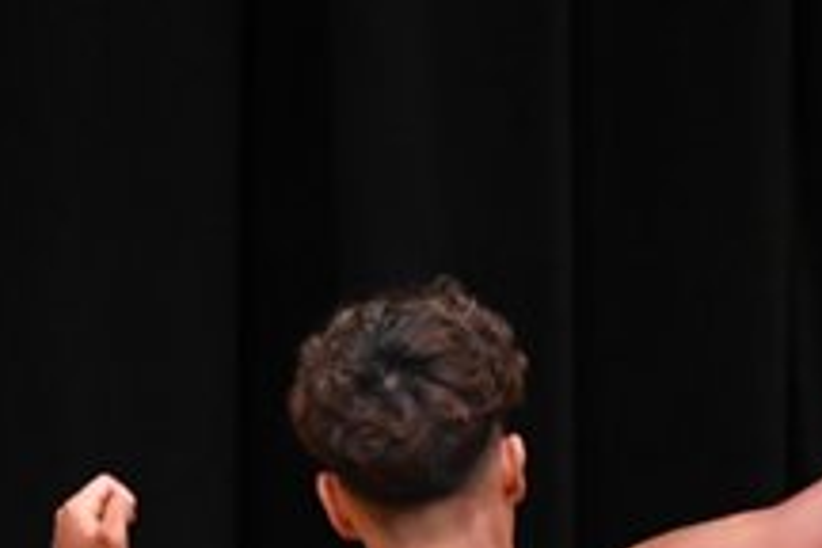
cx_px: 580
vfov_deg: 1.3
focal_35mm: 1075
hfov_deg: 1.9
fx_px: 24544
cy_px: 948
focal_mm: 200
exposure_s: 1/400
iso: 3200
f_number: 5.6
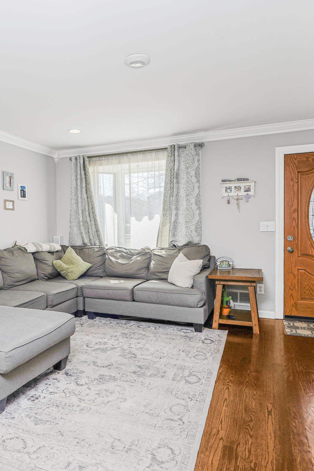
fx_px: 340
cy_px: 230
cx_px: 96
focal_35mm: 26
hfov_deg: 48.4
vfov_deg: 69.4
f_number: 5.6
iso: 50
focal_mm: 16
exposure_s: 1/60
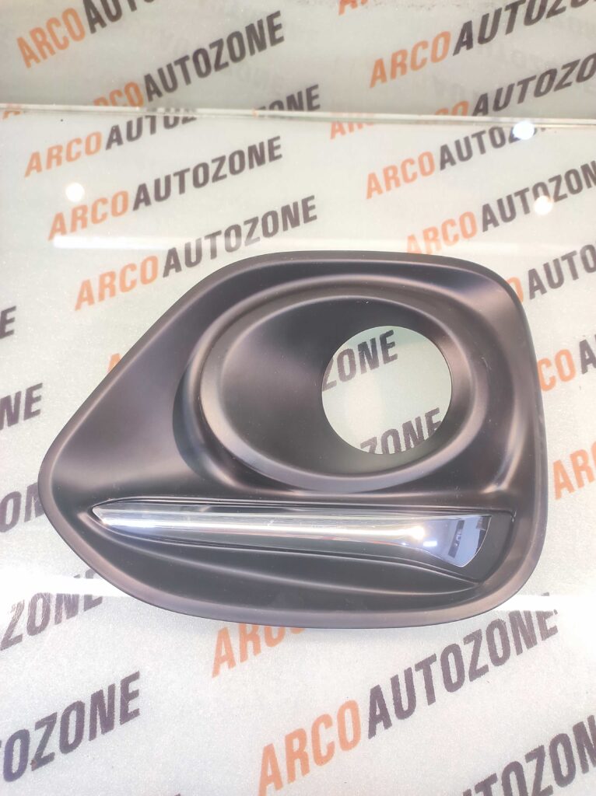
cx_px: 298
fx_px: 391
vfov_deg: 91.1
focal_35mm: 17
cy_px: 398
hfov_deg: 74.6
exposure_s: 1/33
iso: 300
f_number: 1.79
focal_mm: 4.74
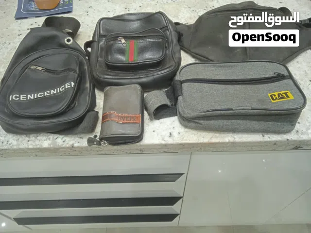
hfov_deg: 63.4
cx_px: 156
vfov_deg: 49.7
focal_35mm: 28
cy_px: 116
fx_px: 252
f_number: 2.2
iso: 253
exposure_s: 1/33.3
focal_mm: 3.43
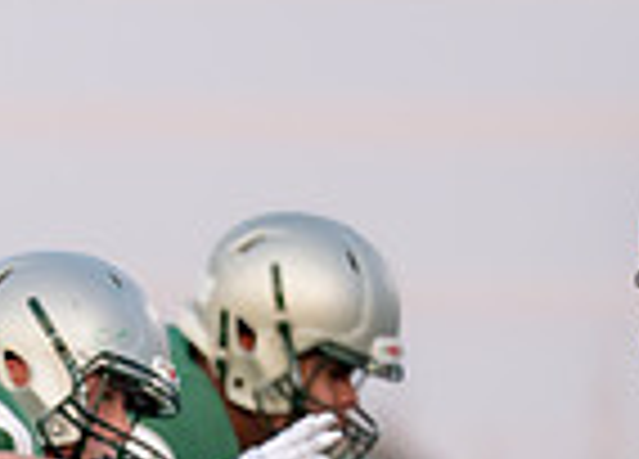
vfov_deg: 1.4
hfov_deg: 2.0
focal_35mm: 1010
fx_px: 18365
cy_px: 637
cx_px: -400
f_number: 2.8
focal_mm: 200
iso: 320
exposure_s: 1/1250
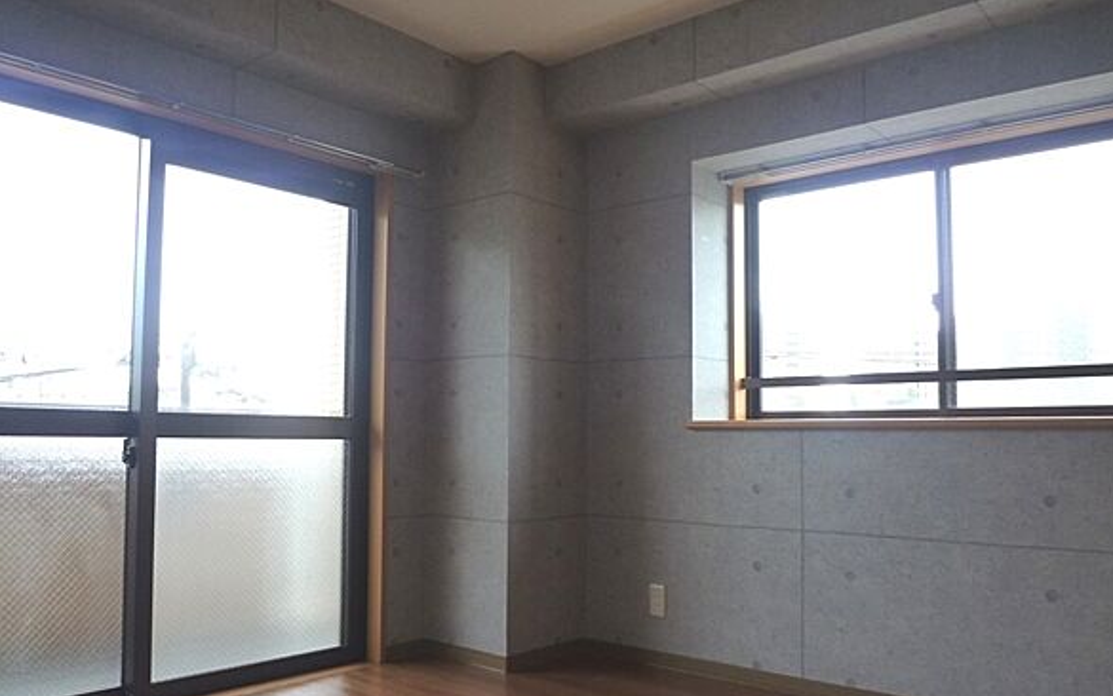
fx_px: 880
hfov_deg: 64.5
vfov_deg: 43.1
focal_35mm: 29
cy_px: 392
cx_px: 516
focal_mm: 4.5
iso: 125
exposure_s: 1/40
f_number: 2.8
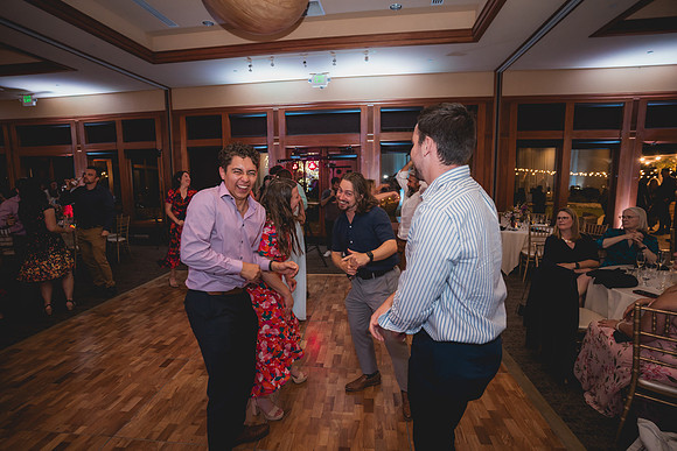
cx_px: 338
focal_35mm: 17
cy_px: 226
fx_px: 320
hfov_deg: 93.3
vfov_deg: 70.5
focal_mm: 17
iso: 2500
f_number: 2.8
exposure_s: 1/50
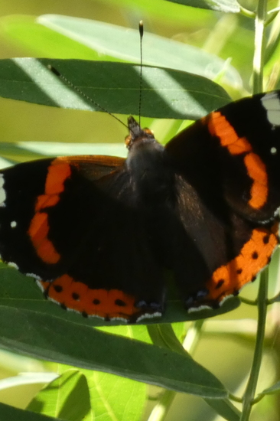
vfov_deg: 1.5
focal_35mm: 1335
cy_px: 181
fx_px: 15593
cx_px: 143
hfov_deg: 1.0
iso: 400
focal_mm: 148.1
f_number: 5.6
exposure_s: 1/125
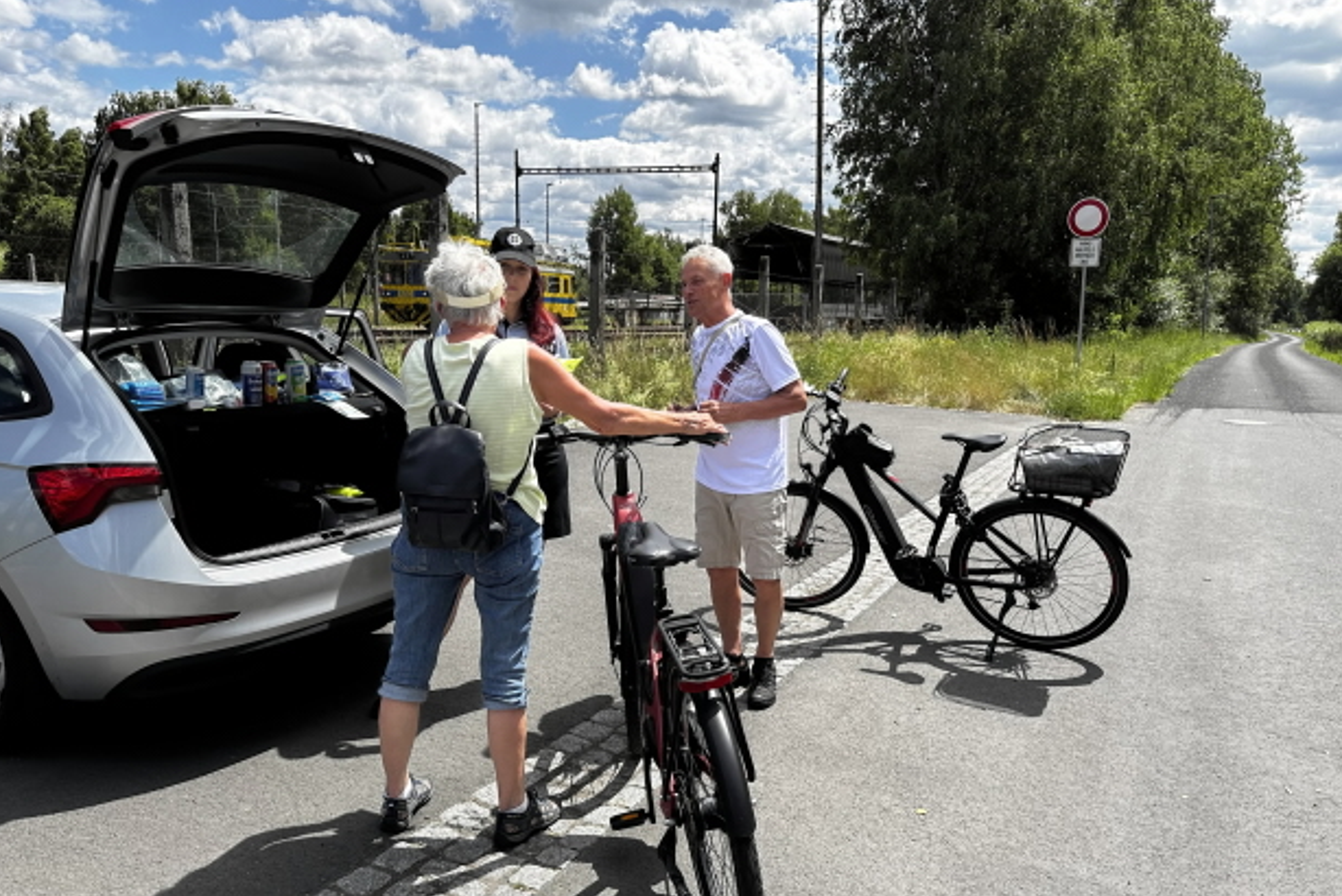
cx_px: 688
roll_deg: -1.1
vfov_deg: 49.5
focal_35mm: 26
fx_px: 970
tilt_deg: -9.7
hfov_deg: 69.4
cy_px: 500
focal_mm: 6.86
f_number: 1.78
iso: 80
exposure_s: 1/3861
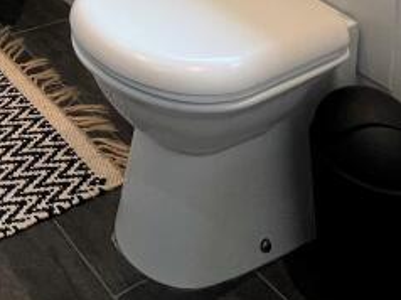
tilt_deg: -4.2
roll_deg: -1.6
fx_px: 648
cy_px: -300
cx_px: -3
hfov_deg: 31.7
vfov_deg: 18.0
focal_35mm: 56
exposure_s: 1/100
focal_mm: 1.57
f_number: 1.8
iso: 80
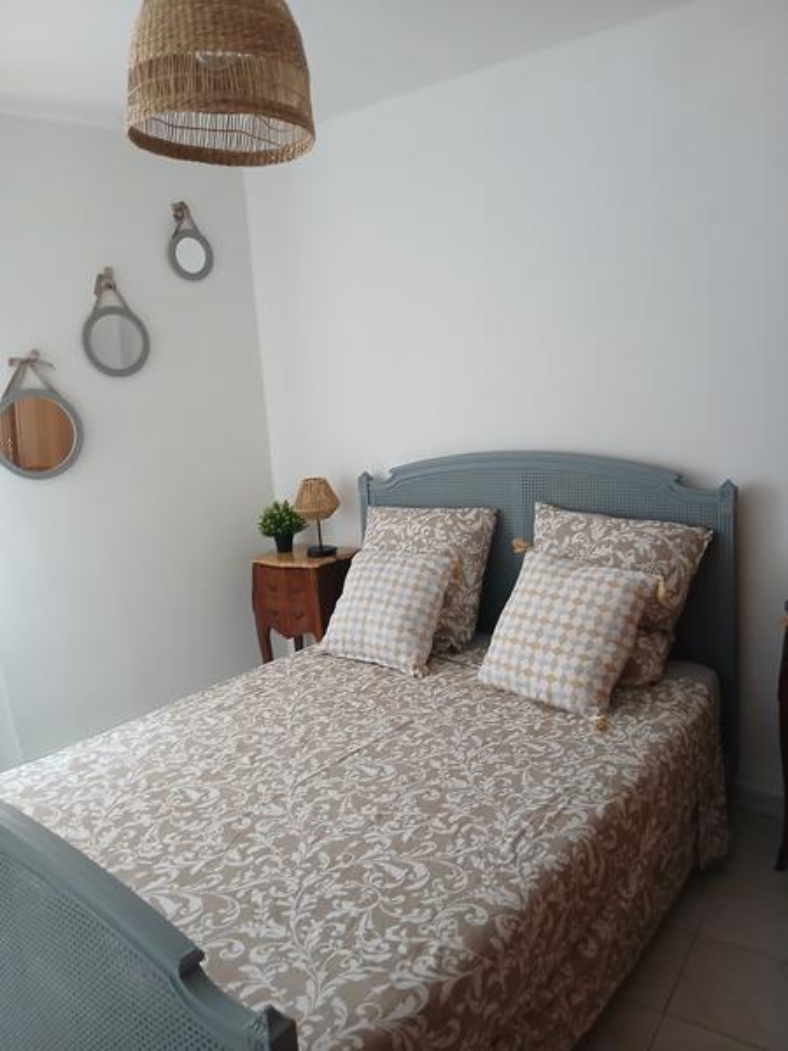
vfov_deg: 67.3
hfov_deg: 53.1
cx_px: 394
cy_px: 526
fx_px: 789
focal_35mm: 26
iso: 400
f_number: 1.8
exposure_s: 1/25
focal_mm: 3.98
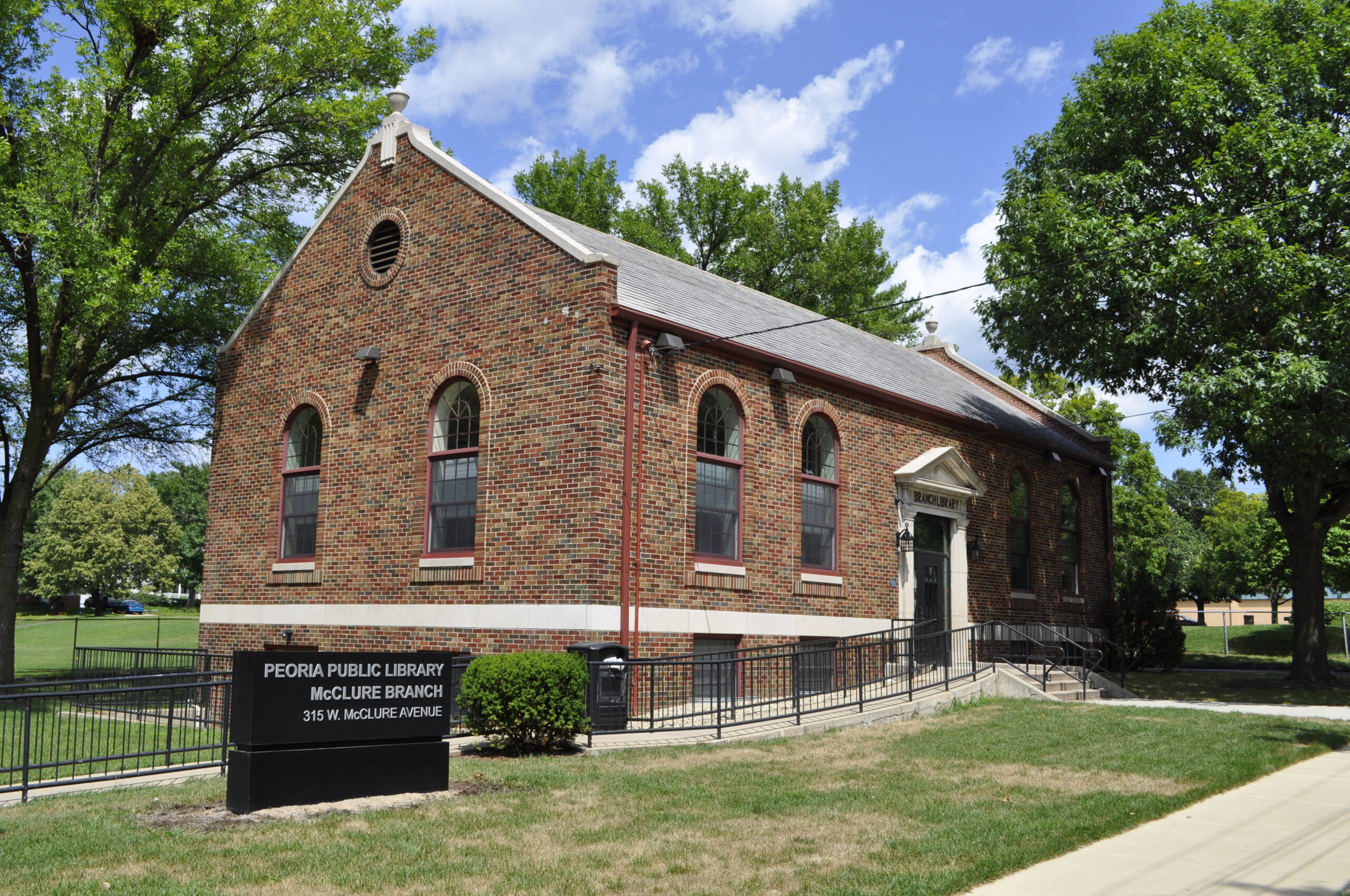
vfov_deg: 39.9
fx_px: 1236
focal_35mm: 33
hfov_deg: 57.3
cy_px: 448
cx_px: 675
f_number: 10
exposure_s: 1/400
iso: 200
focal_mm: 22
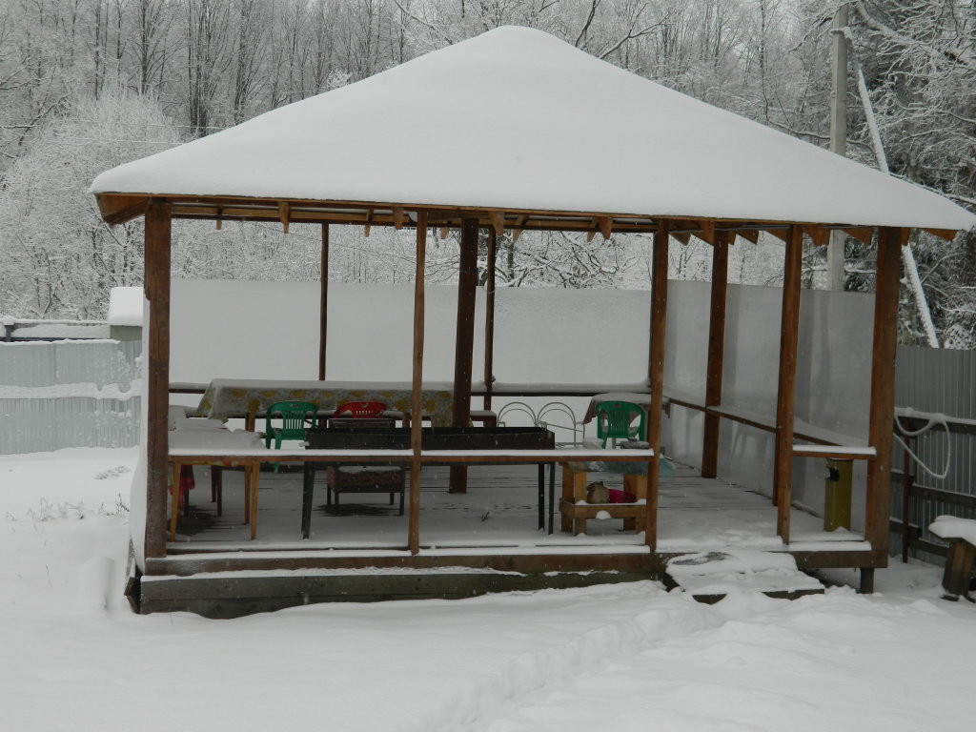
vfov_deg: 25.7
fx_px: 1607
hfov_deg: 33.8
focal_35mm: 57
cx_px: 488
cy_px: 366
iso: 80
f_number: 3.8
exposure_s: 1/160
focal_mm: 10.2
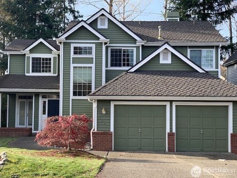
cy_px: 89
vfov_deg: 28.0
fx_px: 356
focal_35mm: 52
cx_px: 118
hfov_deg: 36.8
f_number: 2.4
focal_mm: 6
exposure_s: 1/174
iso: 16
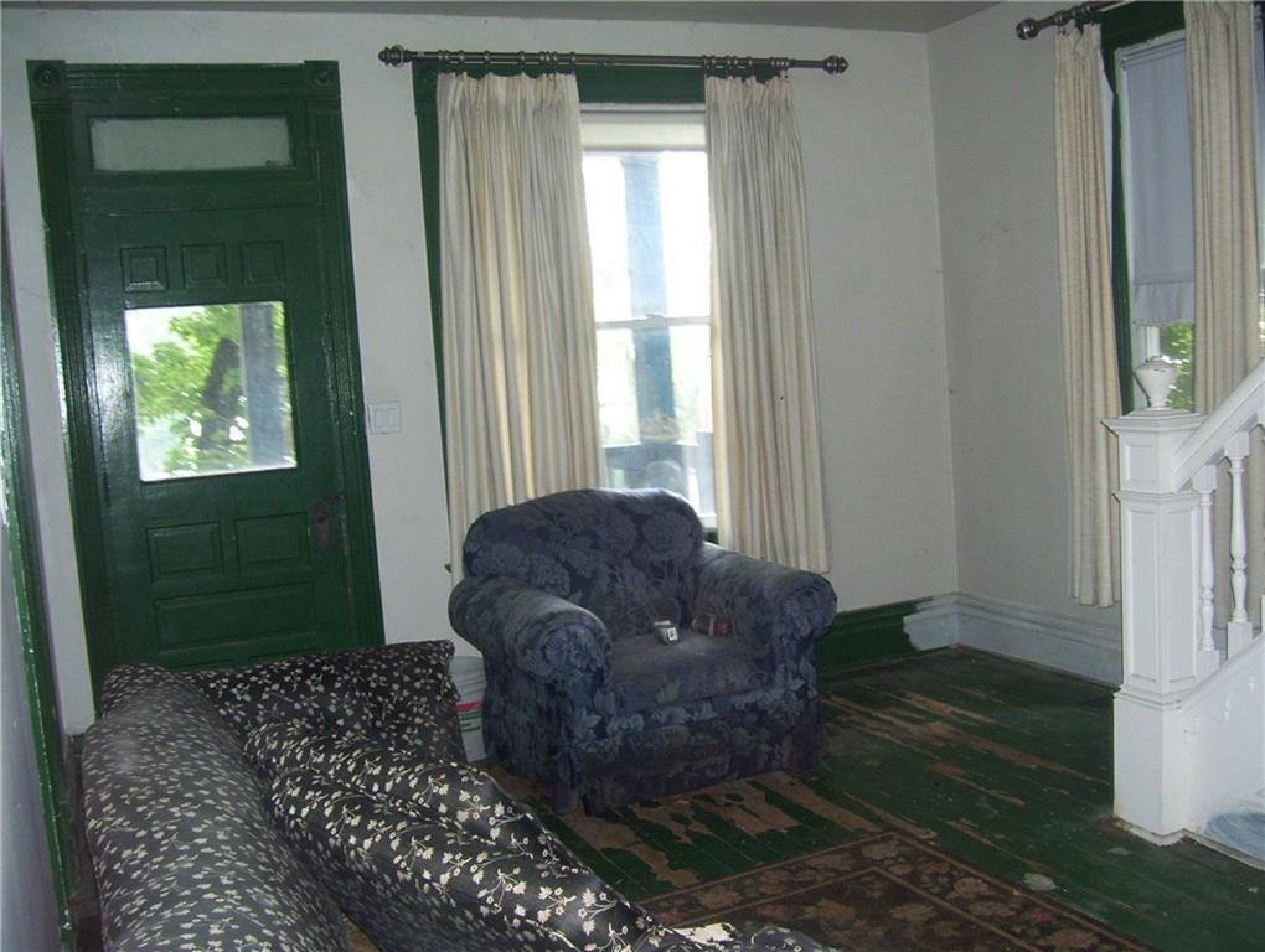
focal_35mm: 36
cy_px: 476
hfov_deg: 51.3
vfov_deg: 39.7
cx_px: 632
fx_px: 1317
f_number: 2.7
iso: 200
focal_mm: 6
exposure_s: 1/60
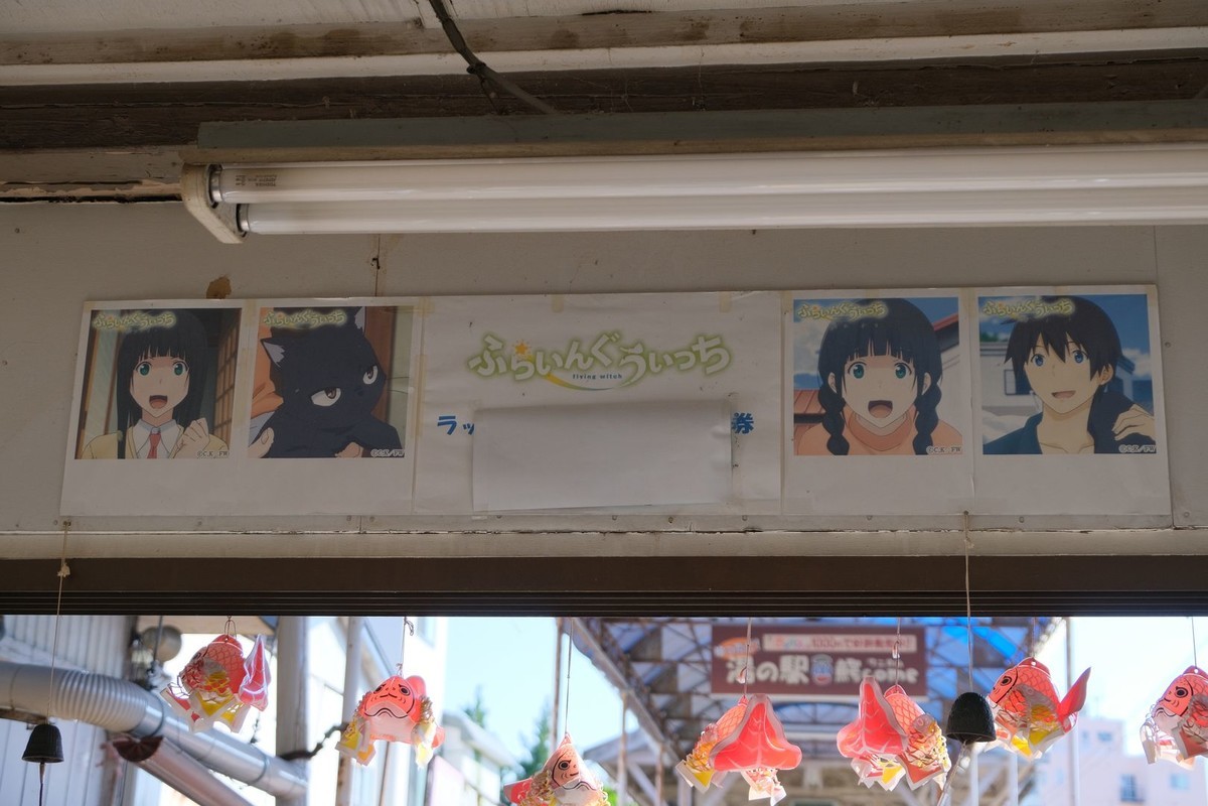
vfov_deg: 24.6
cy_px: 403
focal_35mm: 55
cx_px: 604
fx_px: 1845
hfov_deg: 36.2
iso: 640
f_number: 4.5
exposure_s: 1/450
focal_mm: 36.6
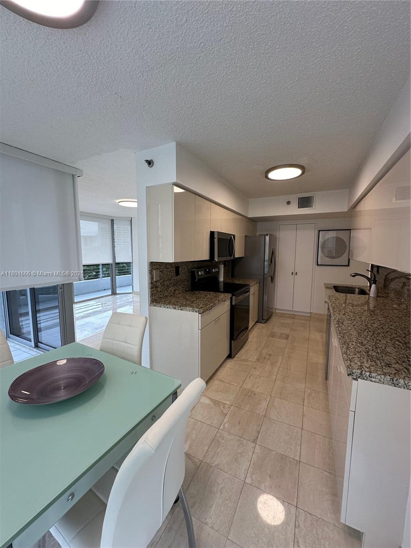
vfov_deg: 102.1
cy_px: 274
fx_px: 222
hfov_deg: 85.7
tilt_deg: -5.0
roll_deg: -0.7
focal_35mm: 14
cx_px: 206
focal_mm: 2.22
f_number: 2.2
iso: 125
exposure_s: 1/120
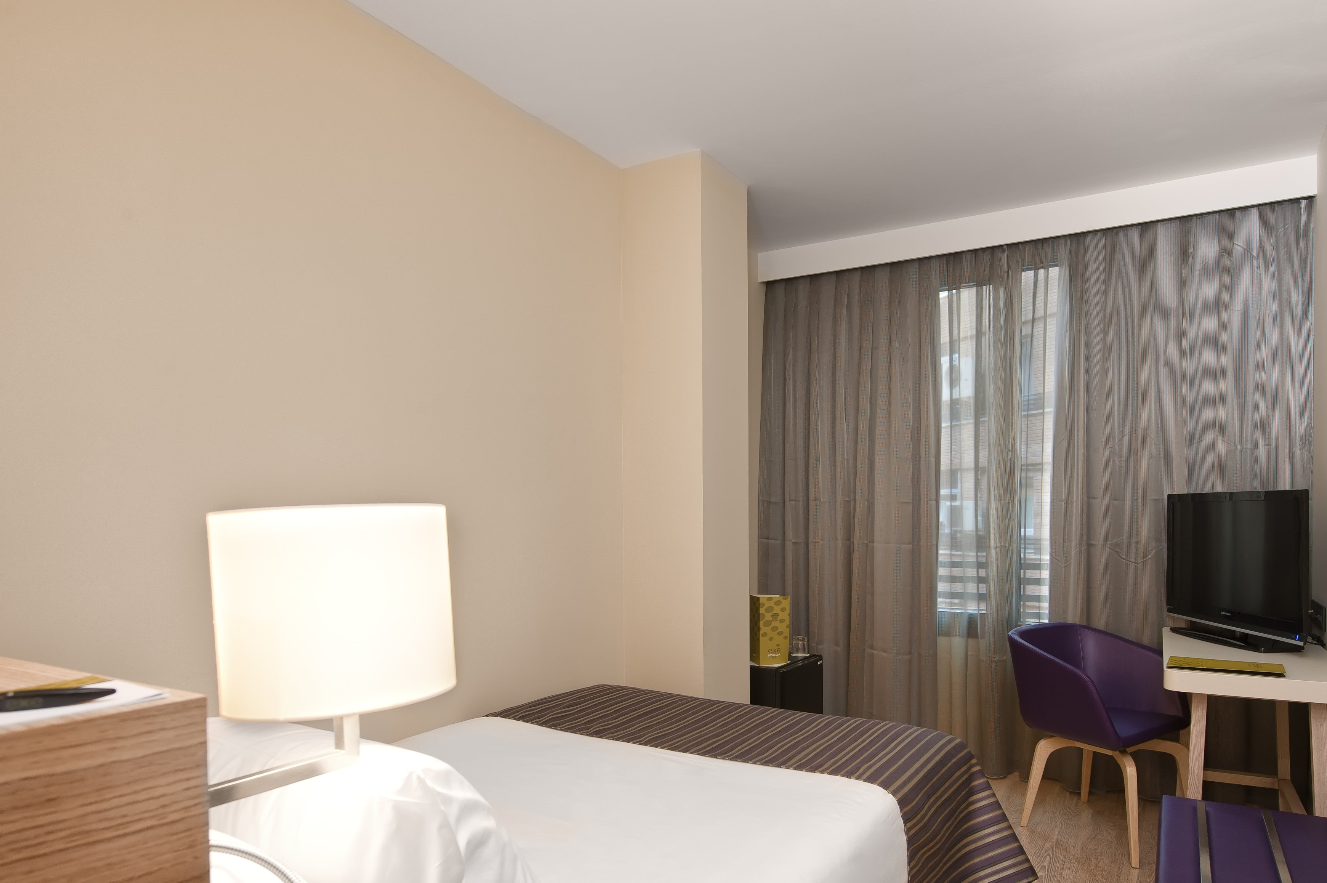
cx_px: 773
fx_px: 810
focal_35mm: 22
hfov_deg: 78.0
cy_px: 531
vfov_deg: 56.7
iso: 200
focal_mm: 18
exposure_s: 1/3
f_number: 9
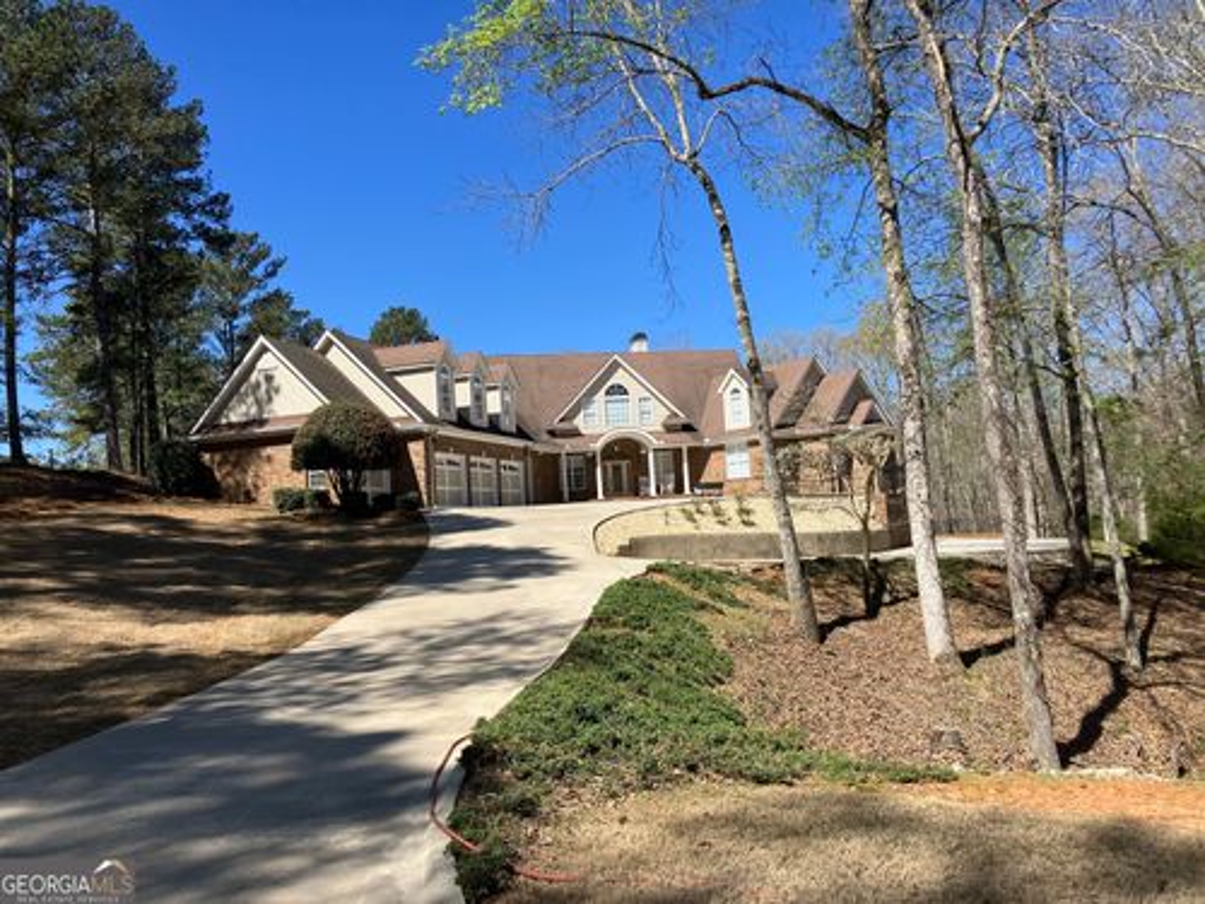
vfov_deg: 49.7
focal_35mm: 28
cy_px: 452
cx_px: 602
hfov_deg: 63.4
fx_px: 975
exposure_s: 1/1946
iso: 32
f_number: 1.8
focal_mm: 3.99
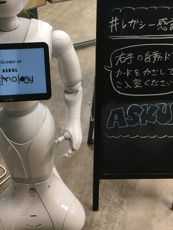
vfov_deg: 48.7
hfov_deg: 37.7
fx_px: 253
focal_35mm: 38
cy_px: 93
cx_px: 78
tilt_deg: -40.4
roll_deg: +1.8
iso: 80
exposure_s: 1/30
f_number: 2.2
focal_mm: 4.15
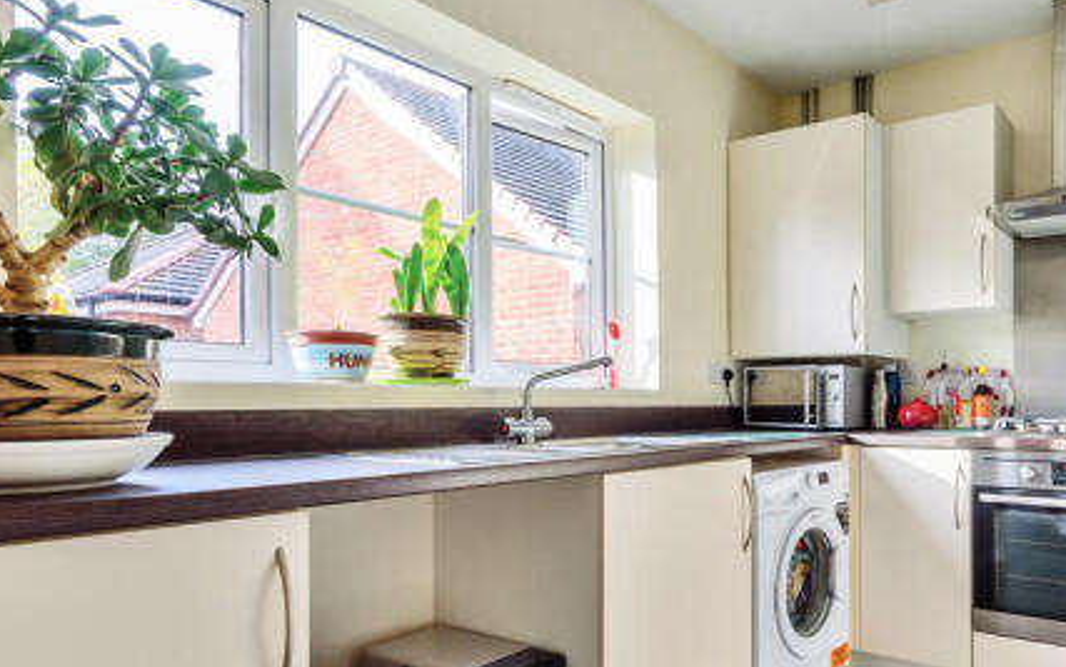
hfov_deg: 68.9
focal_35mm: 25
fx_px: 726
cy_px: 416
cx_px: 769
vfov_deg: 48.8
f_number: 8
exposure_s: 1/40
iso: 200
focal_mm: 16
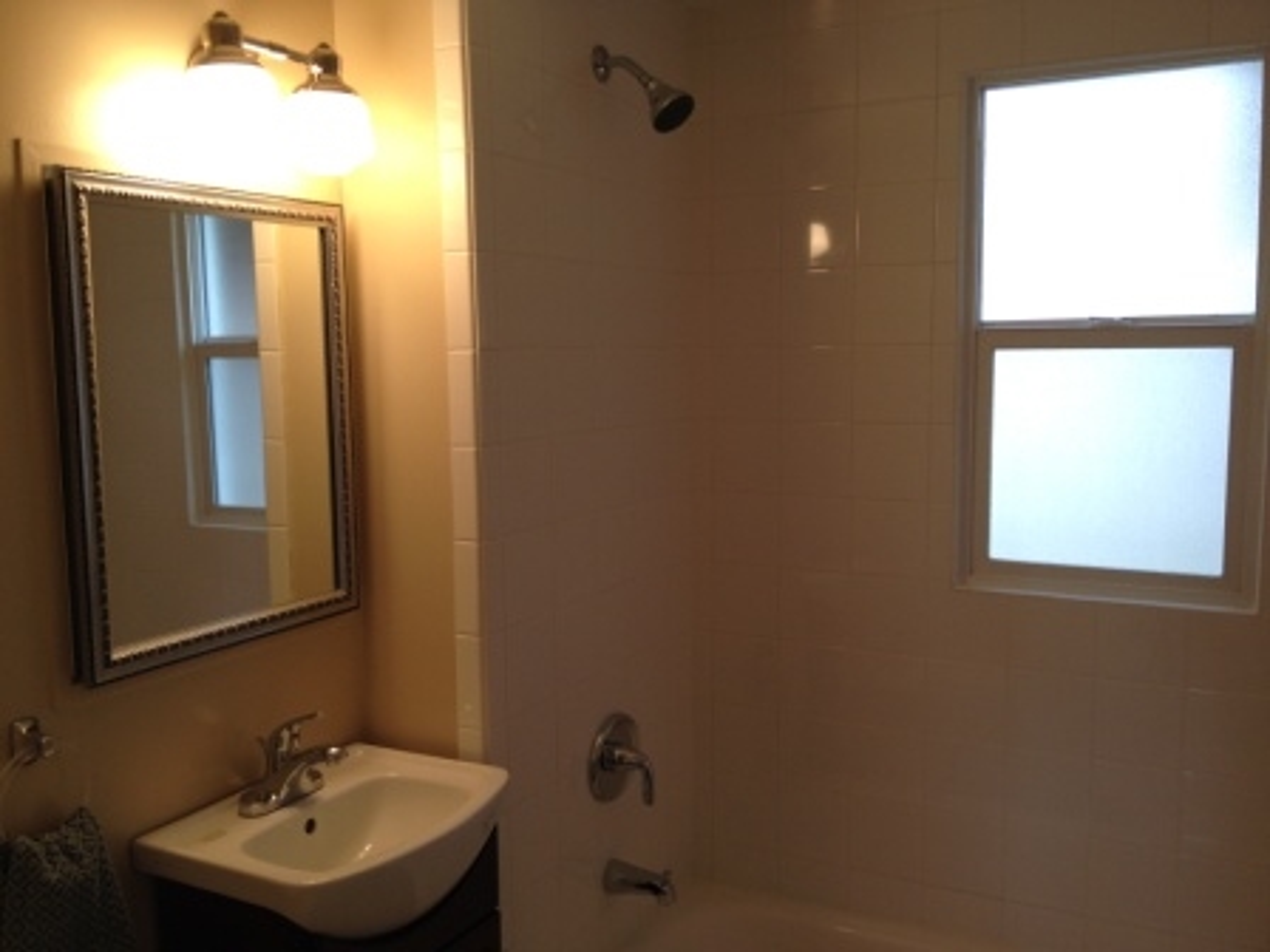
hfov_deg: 52.6
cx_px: 635
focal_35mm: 35
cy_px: 476
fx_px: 1284
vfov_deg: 40.7
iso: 50
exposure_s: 1/40
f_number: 2.4
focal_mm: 4.28
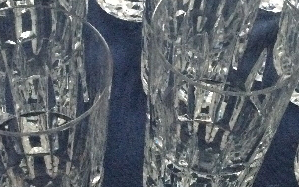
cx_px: 133
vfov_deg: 14.7
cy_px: 75
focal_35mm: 89
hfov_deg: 23.3
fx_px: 725
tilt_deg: -50.8
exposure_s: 1/17
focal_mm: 3.3
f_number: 2.4
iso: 320
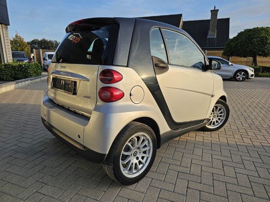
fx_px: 179
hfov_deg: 73.9
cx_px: 135
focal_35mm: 23
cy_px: 101
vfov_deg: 58.9
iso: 16
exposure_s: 1/509
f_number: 1.7
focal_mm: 6.3
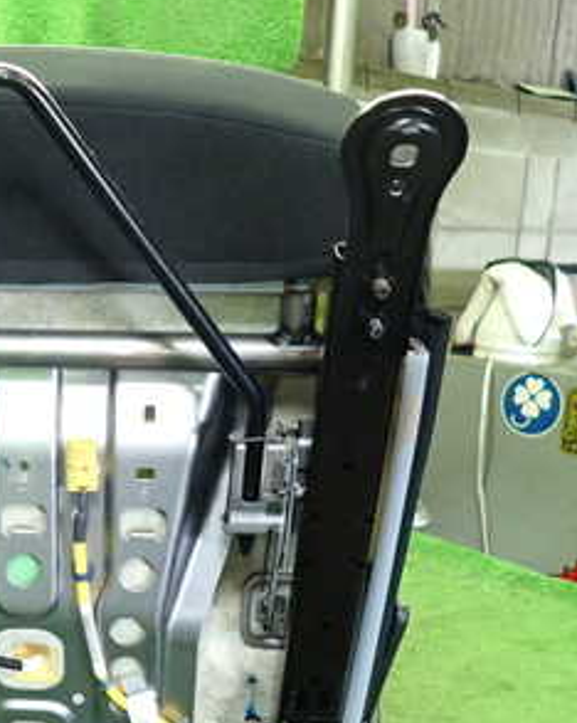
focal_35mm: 50
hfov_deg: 28.8
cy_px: 457
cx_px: 37
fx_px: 1068
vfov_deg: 37.1
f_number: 2
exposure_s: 1/30
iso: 250
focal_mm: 4.5
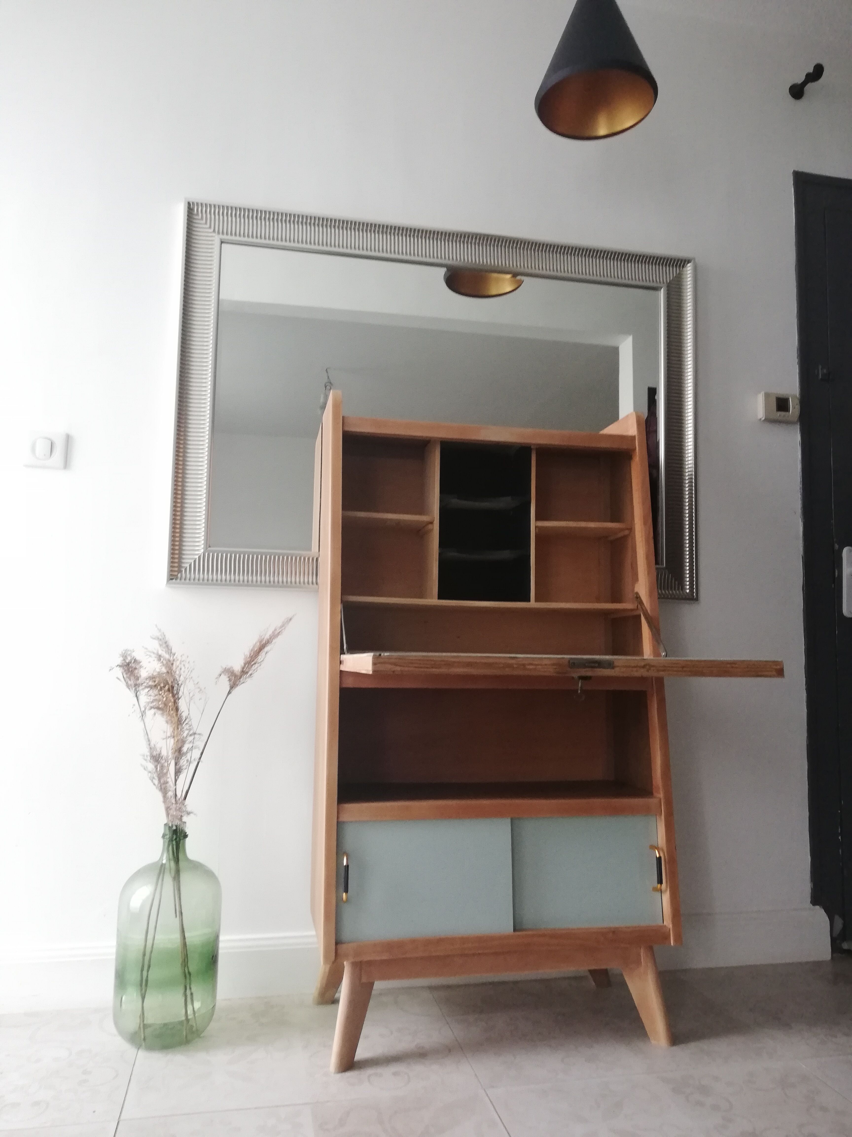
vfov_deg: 67.3
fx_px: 853
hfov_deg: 53.1
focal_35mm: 26
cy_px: 568
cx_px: 426
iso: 320
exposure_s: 1/33.3
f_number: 2.2
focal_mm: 3.81
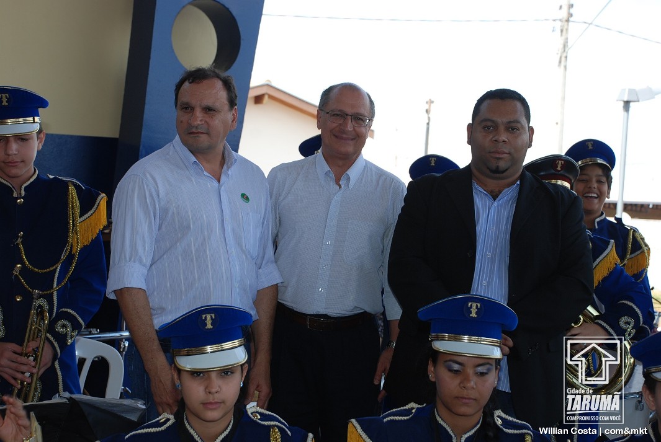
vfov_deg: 18.2
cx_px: 330
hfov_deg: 27.0
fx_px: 1379
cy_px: 221
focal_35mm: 75
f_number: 5.6
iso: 160
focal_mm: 50
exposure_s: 1/125
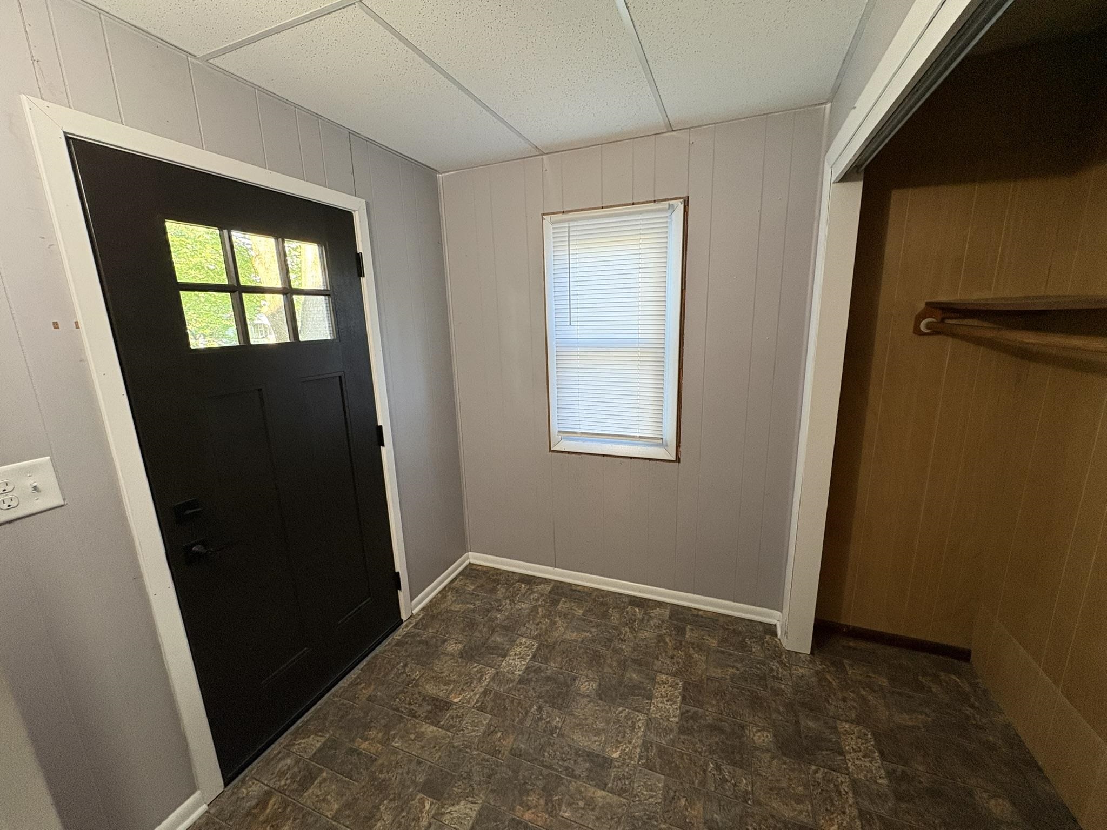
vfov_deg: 85.7
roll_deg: +2.3
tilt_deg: -11.8
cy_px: 415
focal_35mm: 14
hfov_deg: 102.1
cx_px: 554
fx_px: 448
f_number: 2.2
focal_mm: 2.22
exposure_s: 1/60
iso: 250
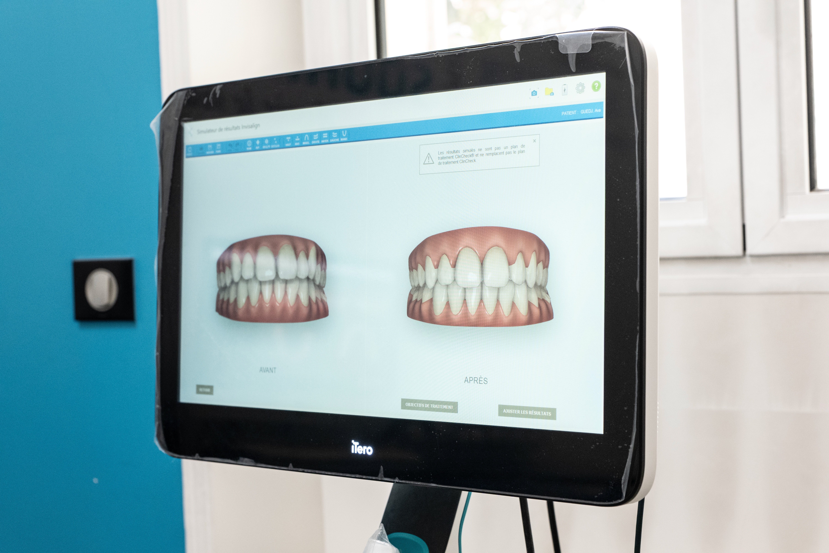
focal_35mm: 60
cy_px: 276
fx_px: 1382
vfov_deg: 22.6
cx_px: 414
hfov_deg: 33.4
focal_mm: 60
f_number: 5.6
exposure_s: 1/160
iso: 5000
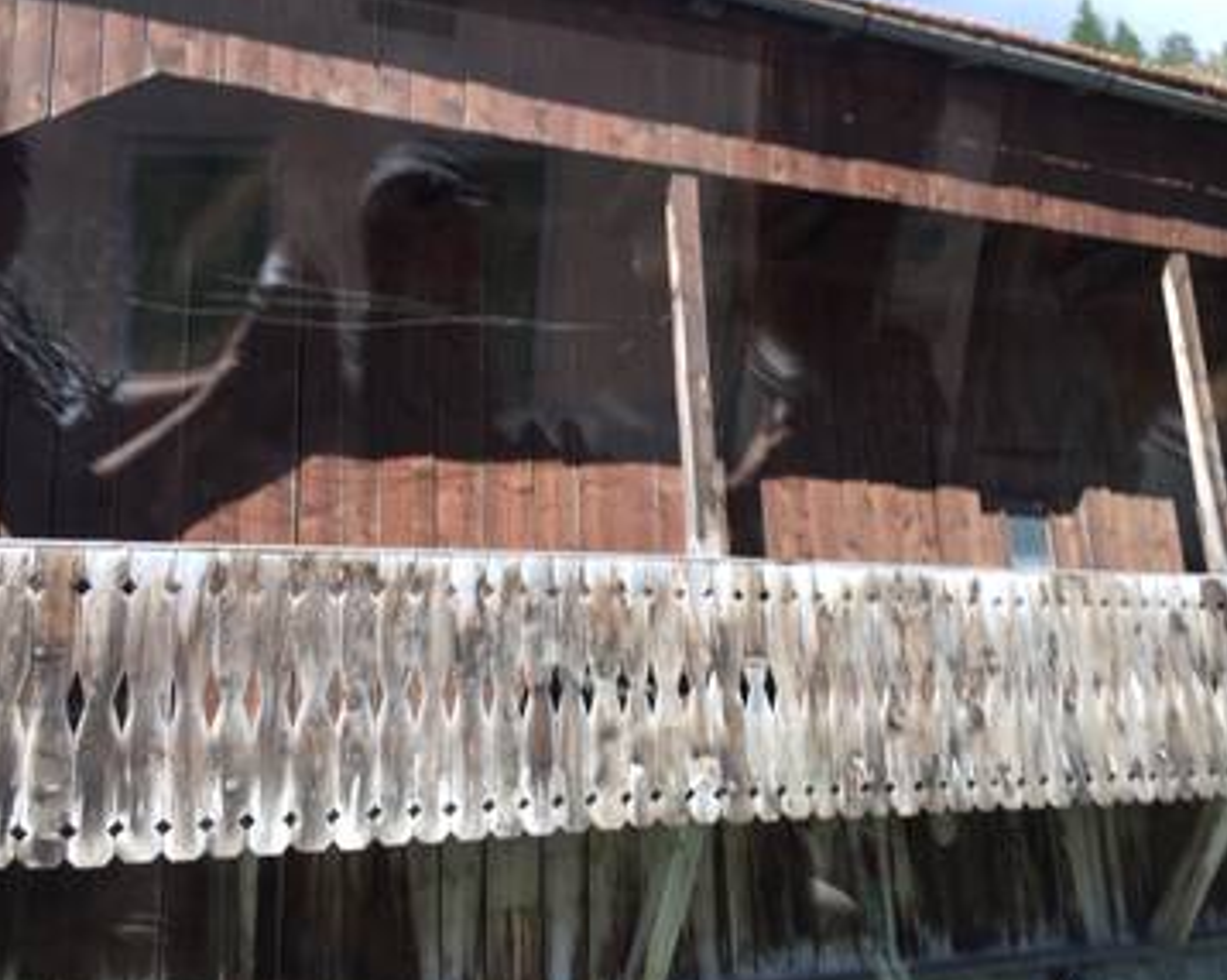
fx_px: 1379
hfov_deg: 47.8
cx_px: 699
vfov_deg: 39.1
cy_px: 493
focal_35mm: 38
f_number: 2.2
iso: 32
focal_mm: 4.15
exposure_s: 1/118
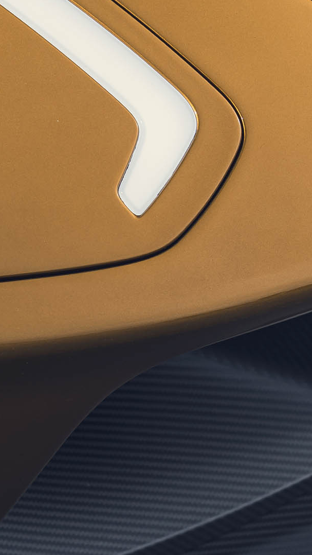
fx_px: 2851
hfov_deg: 6.2
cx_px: -120
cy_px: 15
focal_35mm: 194
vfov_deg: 11.0
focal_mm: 57
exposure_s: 1/200
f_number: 4.5
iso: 100
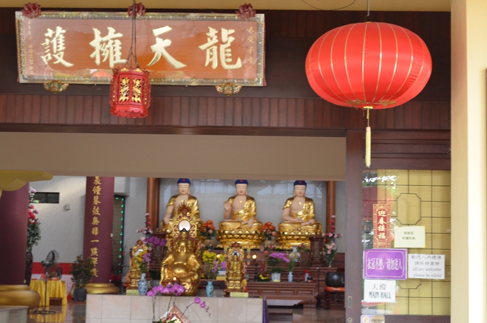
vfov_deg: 24.1
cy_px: 181
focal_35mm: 56
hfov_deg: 35.7
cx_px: 240
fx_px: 756
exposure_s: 1/30
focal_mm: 28
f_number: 4
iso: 800
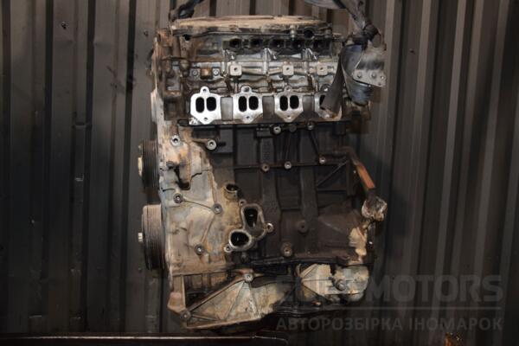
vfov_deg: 40.0
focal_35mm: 33
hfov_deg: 57.2
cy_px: 173
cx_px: 260
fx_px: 476
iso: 800
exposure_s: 1/60
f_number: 5
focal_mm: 22
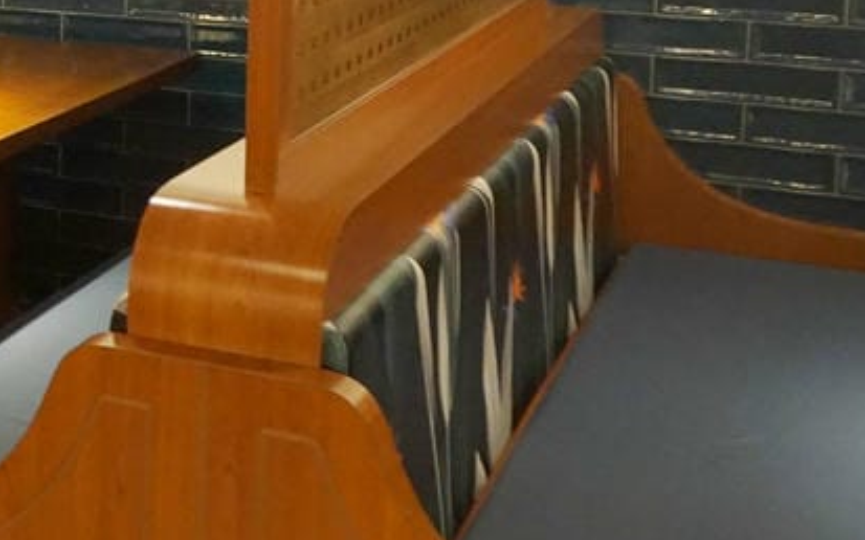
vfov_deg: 17.7
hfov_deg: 24.6
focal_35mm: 71
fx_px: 1674
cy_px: -42
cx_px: -308
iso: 3200
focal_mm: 16
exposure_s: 1/20
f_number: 8
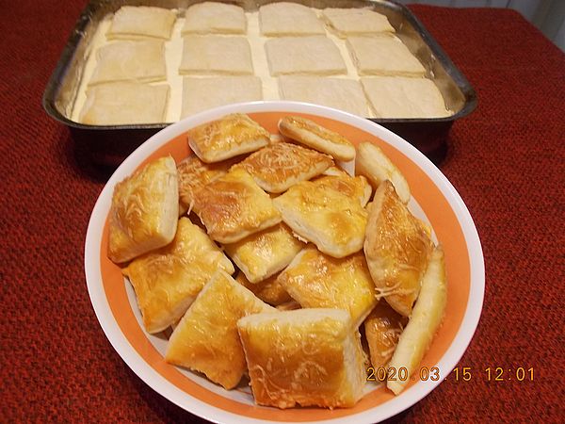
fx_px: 424
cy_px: 212
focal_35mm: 26
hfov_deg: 67.3
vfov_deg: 53.1
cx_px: 282
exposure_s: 1/25
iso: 180
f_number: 3.2
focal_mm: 4.6
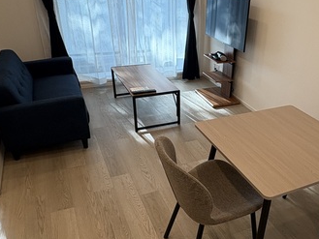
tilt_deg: -29.7
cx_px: 219
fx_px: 313
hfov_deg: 52.6
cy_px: 138
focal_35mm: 34
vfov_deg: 41.7
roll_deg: -3.5
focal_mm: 2.22
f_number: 2.2
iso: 125
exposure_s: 1/100
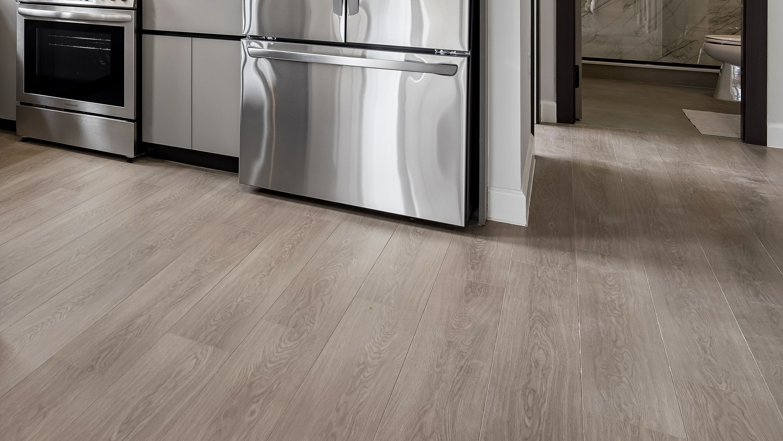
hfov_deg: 49.5
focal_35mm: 34
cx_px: 34
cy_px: -22
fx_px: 706
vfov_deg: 31.5
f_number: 8
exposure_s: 1/40
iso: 400
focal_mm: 16
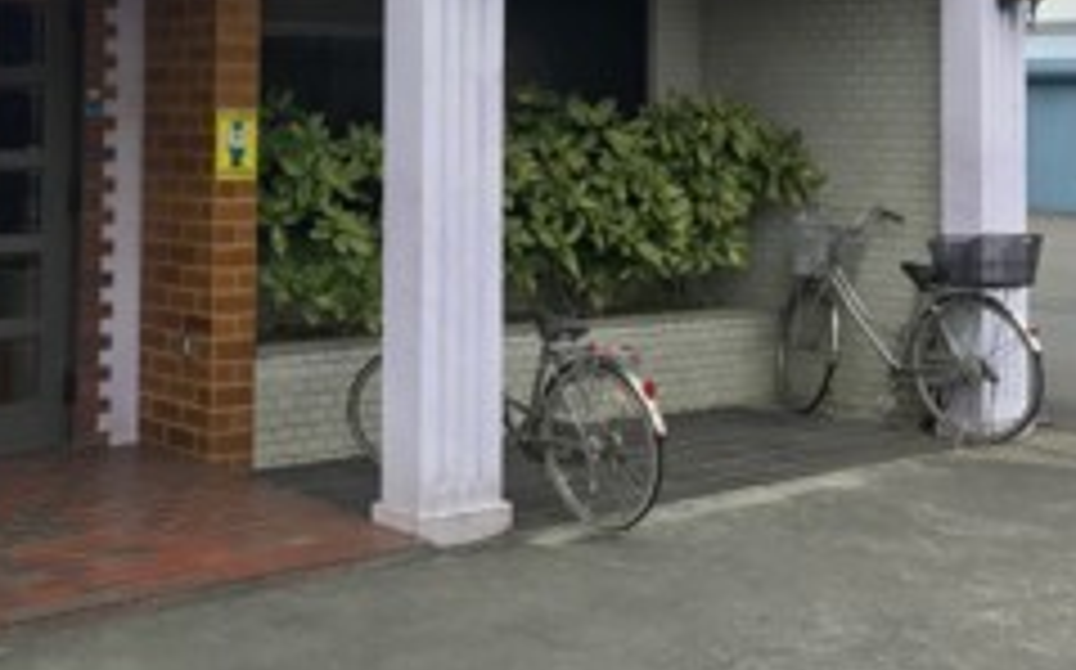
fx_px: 1641
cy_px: 72
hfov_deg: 35.3
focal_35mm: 56
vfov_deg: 22.6
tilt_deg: +1.2
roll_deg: -0.6
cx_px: 234
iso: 20
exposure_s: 1/847
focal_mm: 3.99
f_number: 1.8
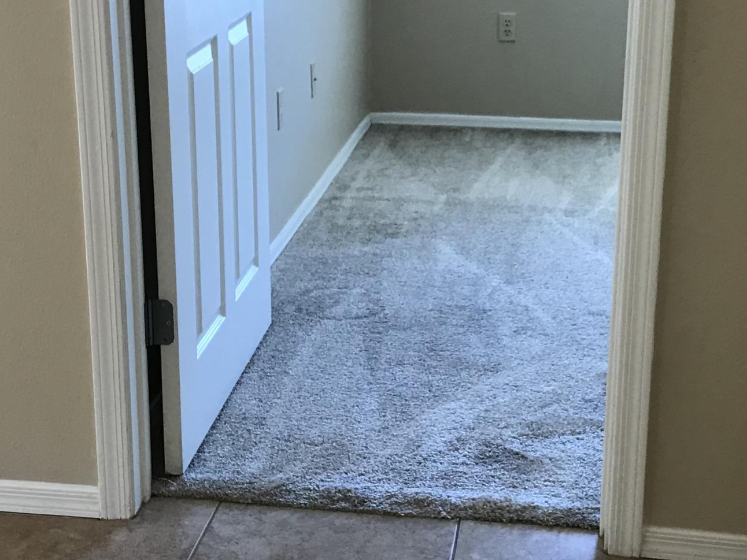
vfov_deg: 22.6
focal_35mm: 65
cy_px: 253
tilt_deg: -17.2
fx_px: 1403
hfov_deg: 29.8
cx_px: 407
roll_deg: +0.8
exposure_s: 1/30
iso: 32
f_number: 1.8
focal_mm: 3.99
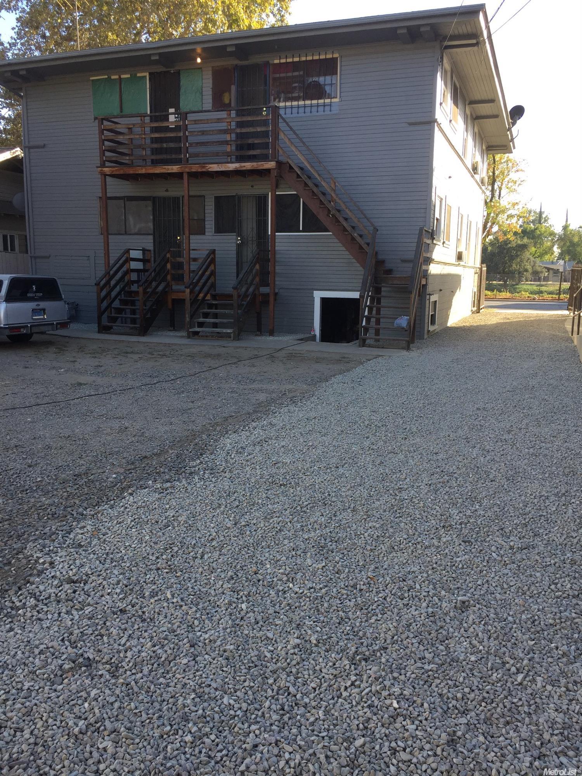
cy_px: 388
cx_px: 291
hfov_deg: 48.2
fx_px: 650
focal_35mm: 29
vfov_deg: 61.7
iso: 32
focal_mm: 4.15
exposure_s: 1/324
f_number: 2.2
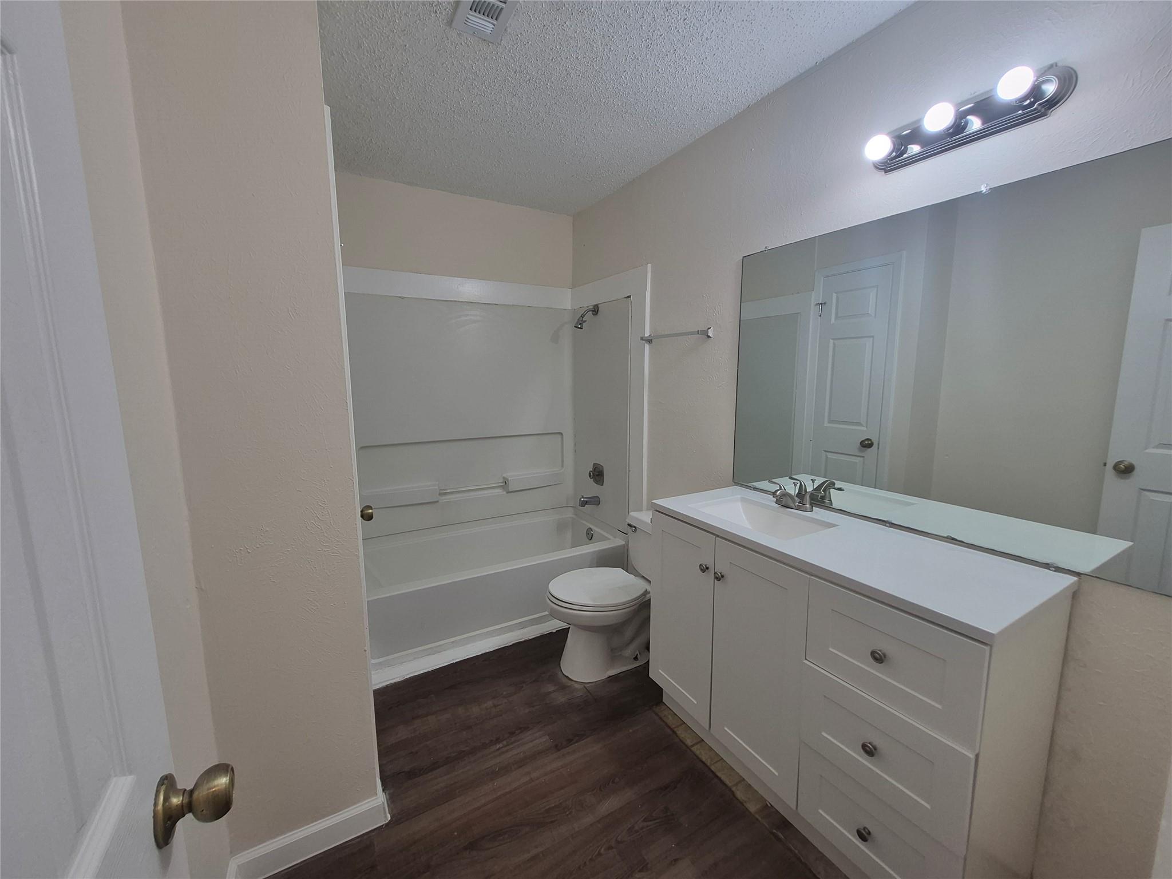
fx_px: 440
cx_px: 586
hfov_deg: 106.2
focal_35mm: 13
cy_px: 440
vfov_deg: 89.9
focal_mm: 1.74
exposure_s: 1/60
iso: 64
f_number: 2.2
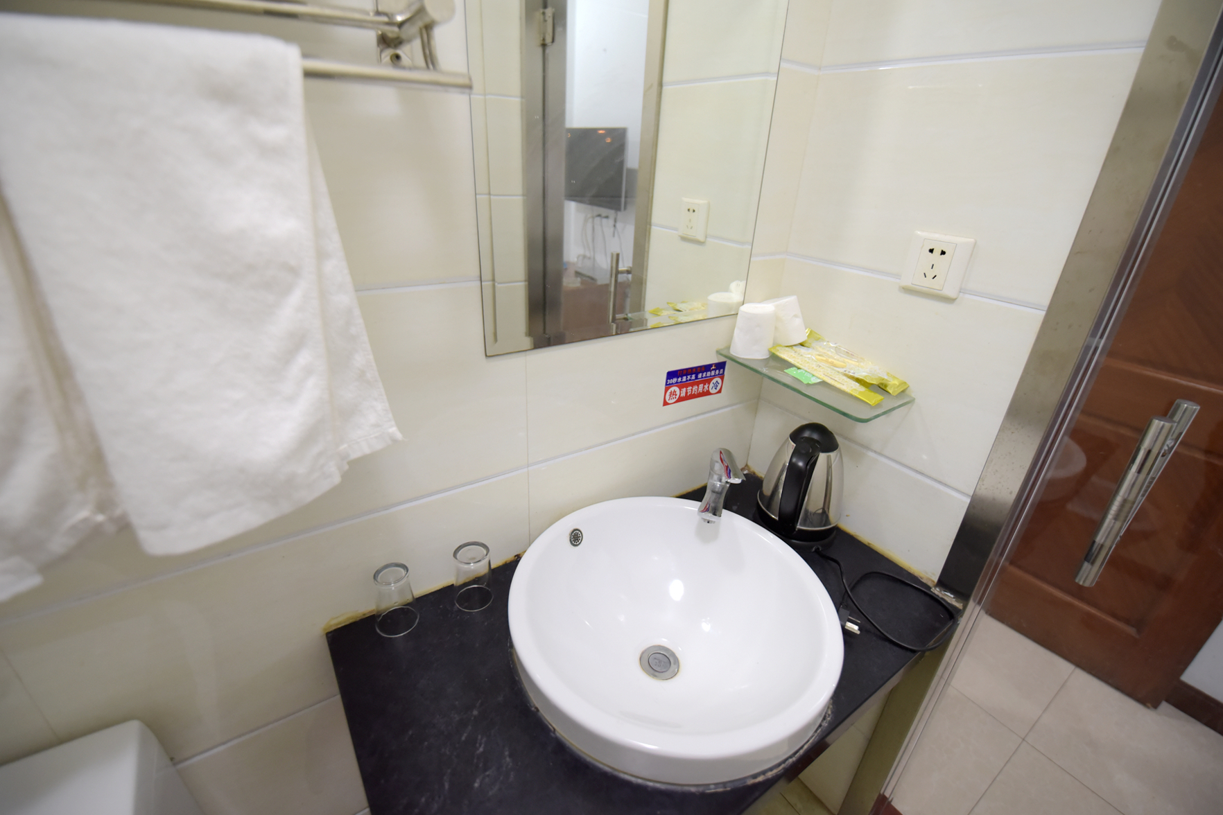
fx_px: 510
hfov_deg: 100.4
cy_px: 408
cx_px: 612
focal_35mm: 15
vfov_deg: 77.3
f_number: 2.8
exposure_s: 1/50
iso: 1800
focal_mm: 15
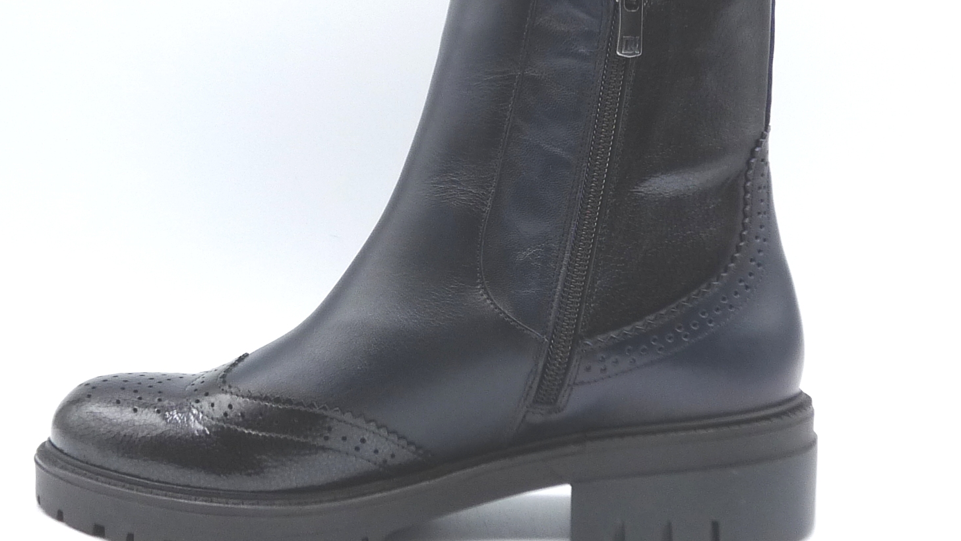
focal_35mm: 61
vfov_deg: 19.7
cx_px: 477
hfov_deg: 34.4
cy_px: 253
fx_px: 1555
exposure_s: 1/160
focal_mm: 5.1
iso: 100
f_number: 4
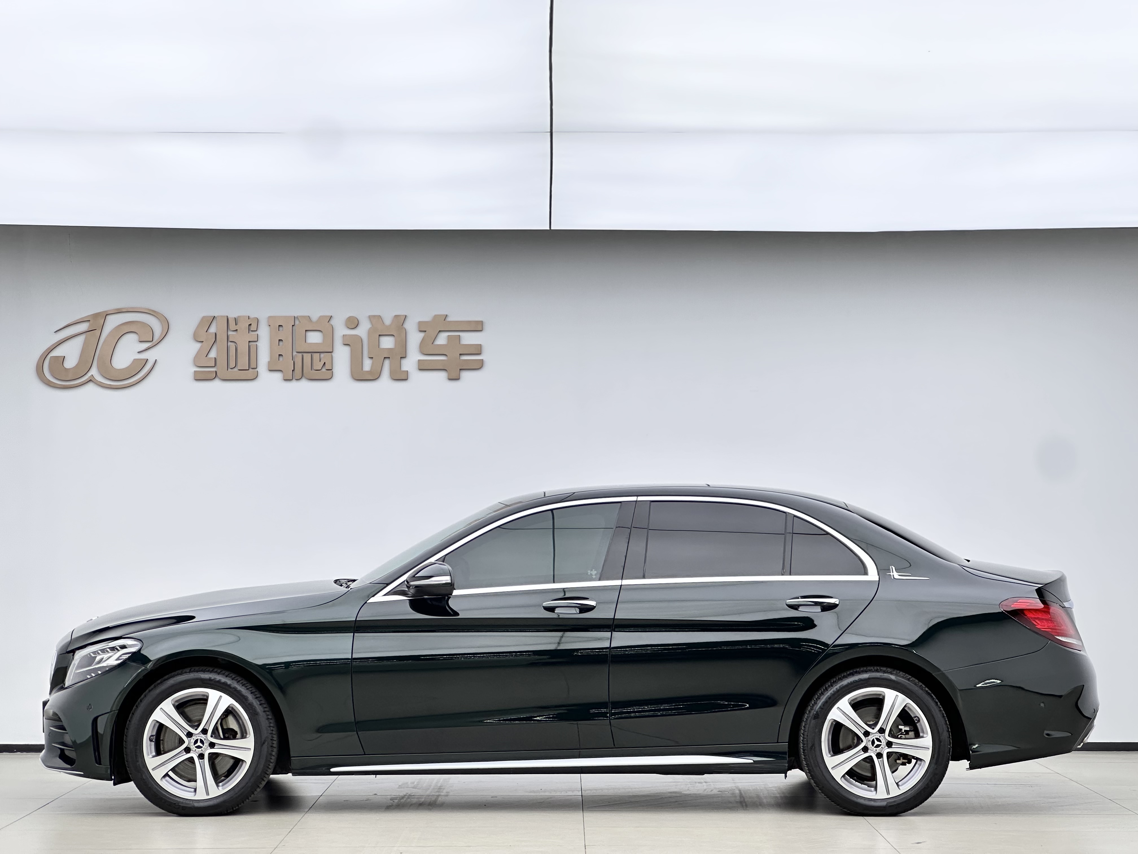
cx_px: 569
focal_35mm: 77
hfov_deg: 25.3
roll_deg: -0.1
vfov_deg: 19.1
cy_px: 427
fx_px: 2531
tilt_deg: +2.6
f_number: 2.8
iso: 100
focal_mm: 9
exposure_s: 1/100
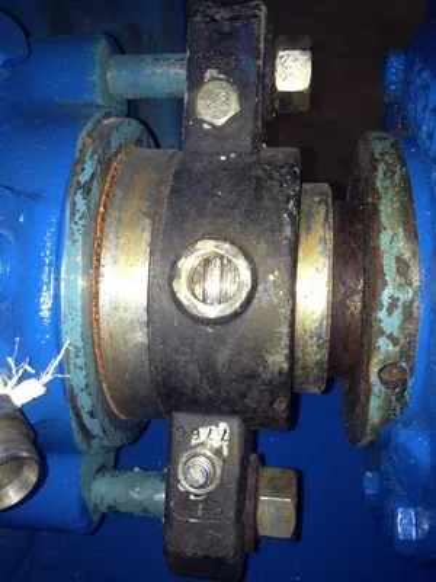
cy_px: 291
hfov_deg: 40.7
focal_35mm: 35
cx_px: 218
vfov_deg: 52.6
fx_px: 588
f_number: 2.4
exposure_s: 1/33
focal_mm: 4.28
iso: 50
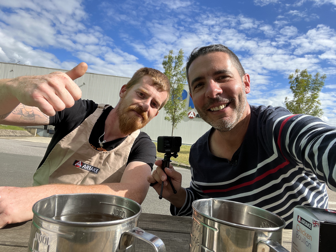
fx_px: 223
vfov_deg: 58.9
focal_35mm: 23
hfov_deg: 73.9
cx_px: 168
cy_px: 126
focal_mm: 2.71
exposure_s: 1/931
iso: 32
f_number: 2.2
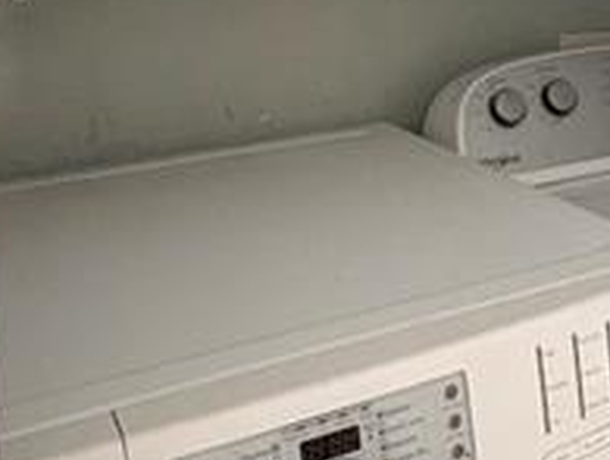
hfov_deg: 33.6
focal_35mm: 55
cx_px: 510
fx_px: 971
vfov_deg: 25.4
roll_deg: +1.2
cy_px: 6
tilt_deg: -4.8
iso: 400
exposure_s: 1/60
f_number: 2.2
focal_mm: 2.22
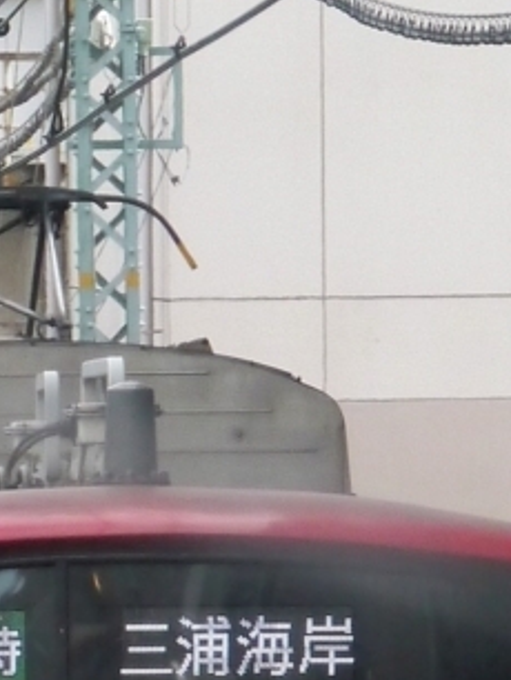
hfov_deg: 2.6
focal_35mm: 562
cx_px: 23
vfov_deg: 3.5
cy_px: 1056
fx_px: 11046
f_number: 7.1
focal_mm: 84
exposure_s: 1/640
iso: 800
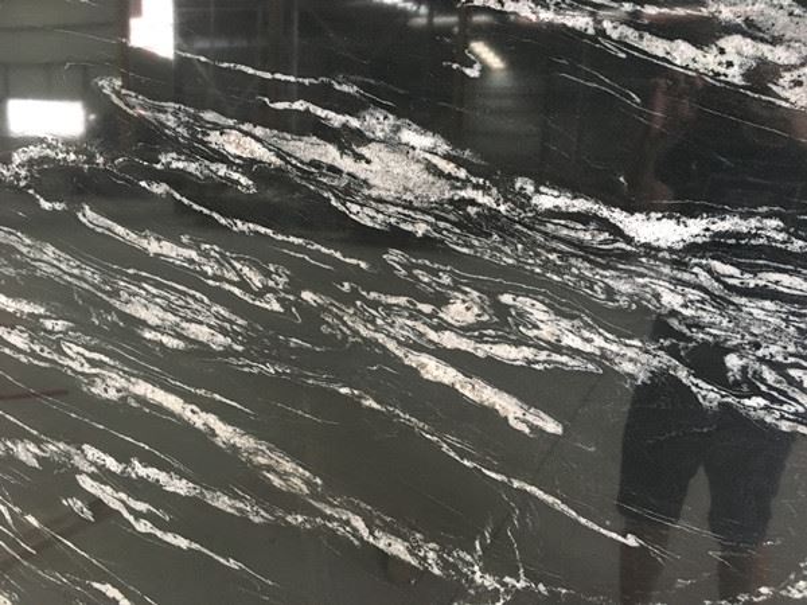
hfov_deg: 61.7
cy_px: 302
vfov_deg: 48.2
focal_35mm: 29
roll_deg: +2.5
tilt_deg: -22.4
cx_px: 404
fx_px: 676
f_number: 2.2
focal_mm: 4.15
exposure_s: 1/33
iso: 200
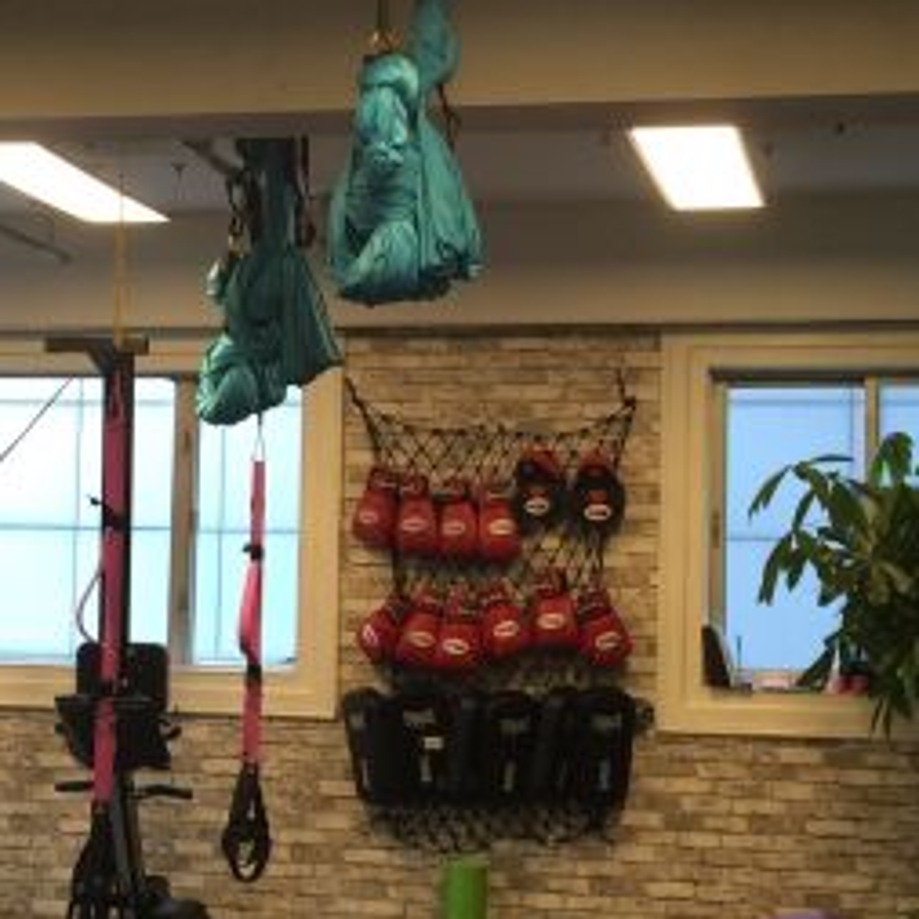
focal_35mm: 71
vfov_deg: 24.3
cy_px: 456
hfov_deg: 24.3
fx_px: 2133
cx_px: 396
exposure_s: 1/17
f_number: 2.2
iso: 64
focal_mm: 4.15
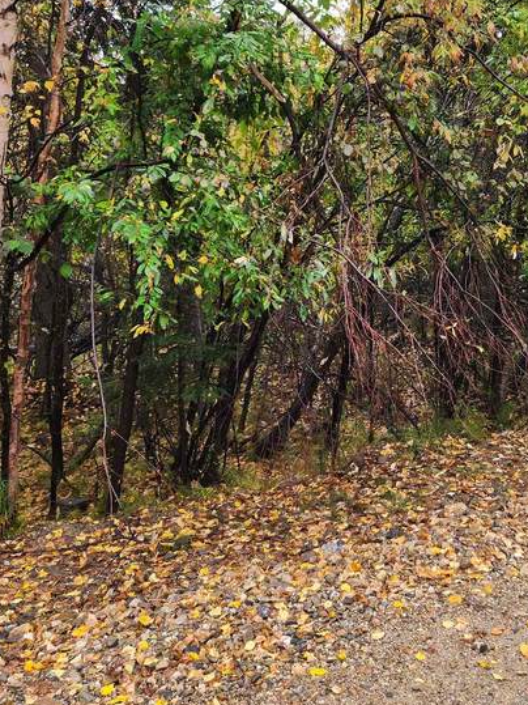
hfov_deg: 34.4
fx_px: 834
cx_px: 397
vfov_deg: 44.6
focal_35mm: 41
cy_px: 199
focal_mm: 5.4
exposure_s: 1/180
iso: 80
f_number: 1.8
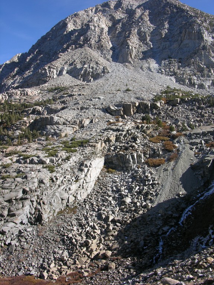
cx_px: 107
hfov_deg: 40.7
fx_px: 288
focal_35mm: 35
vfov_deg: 52.6
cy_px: 142
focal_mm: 8.9
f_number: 5.6
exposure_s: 1/212
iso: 50
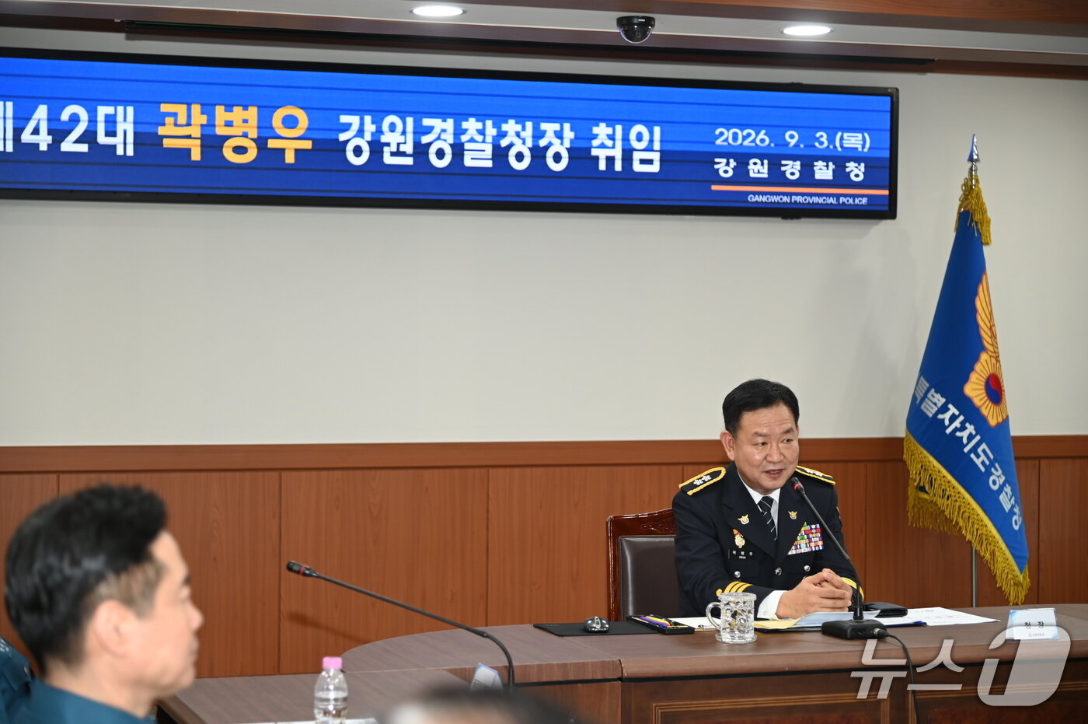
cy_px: 362
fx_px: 2265
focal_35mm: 75
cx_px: 544
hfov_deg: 27.0
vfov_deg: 18.2
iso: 360
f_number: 4
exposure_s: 1/60
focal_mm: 75
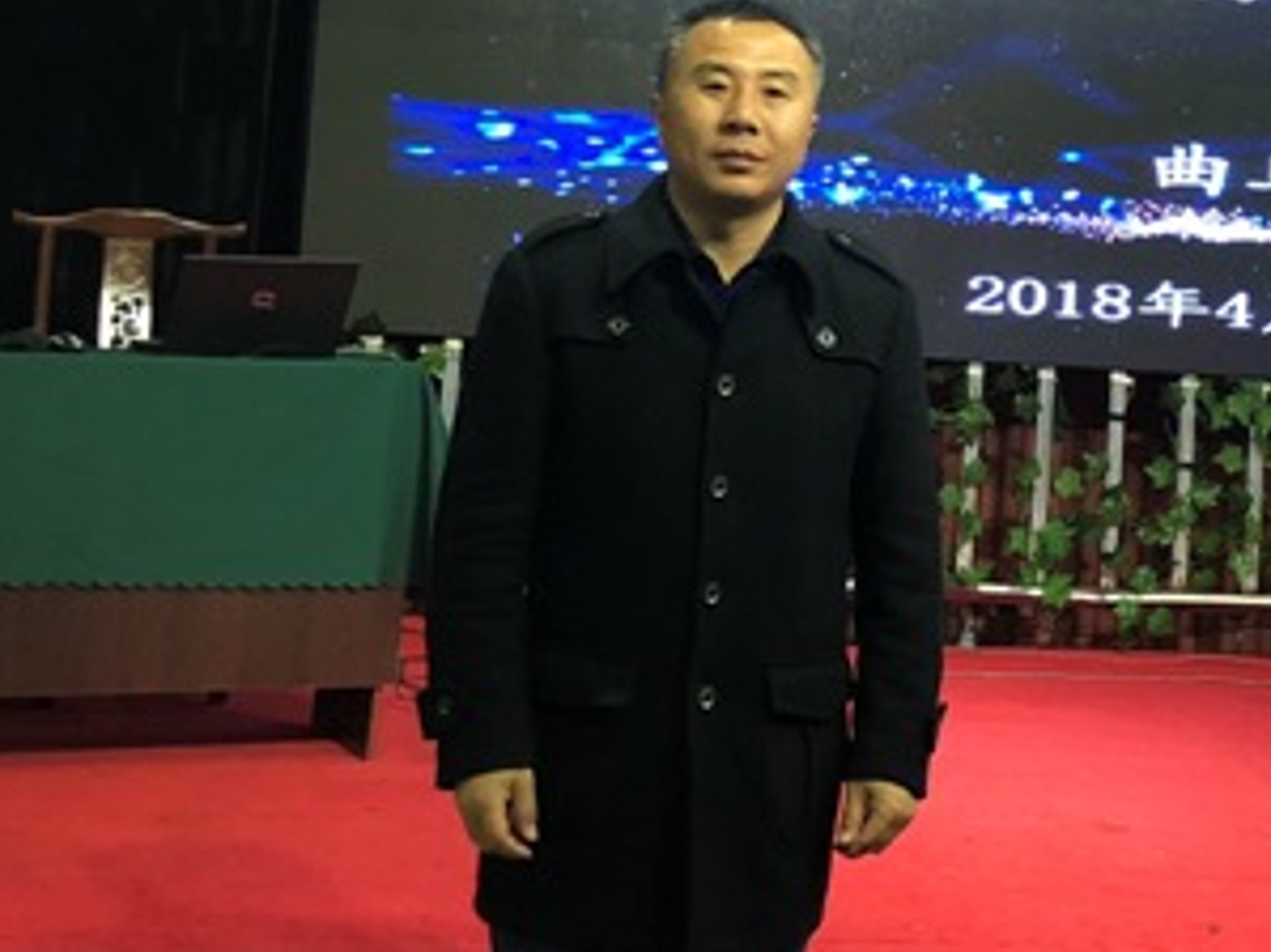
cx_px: 965
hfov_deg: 25.7
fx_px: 2753
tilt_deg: +2.5
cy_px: 119
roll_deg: -2.5
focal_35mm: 75
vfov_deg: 19.3
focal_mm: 4
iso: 100
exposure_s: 1/17
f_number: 1.8
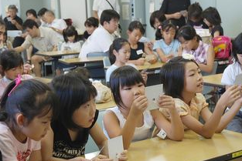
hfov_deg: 24.8
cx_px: 123
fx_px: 551
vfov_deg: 16.7
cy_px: 96
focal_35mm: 82
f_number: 4.2
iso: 200
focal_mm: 38
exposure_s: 1/20
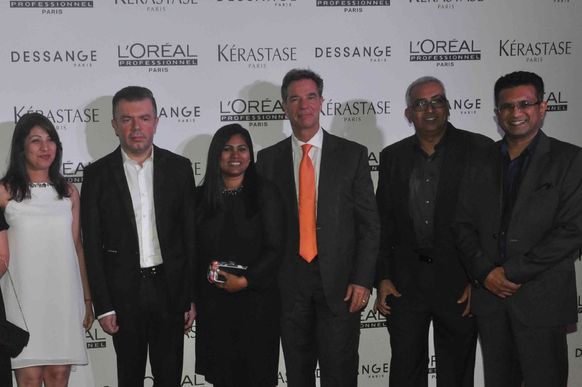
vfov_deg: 21.7
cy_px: 293
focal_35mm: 62
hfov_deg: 32.0
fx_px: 1001
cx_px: 166
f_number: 10
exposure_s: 1/200
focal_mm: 26
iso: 1000
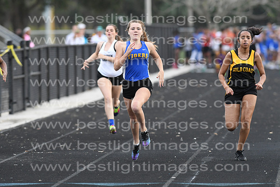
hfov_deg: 4.6
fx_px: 3501
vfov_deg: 3.1
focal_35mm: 450
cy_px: 94
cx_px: 140
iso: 1600
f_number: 4
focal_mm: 300
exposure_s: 1/1600
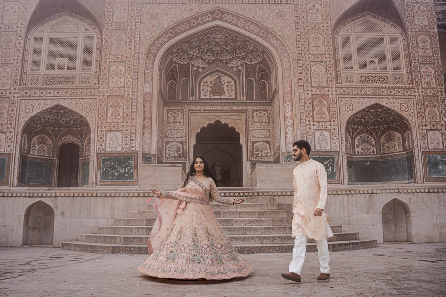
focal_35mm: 35
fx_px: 434
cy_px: 148
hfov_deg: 54.4
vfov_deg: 37.9
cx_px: 223
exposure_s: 1/3200
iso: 100
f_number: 2
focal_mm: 35
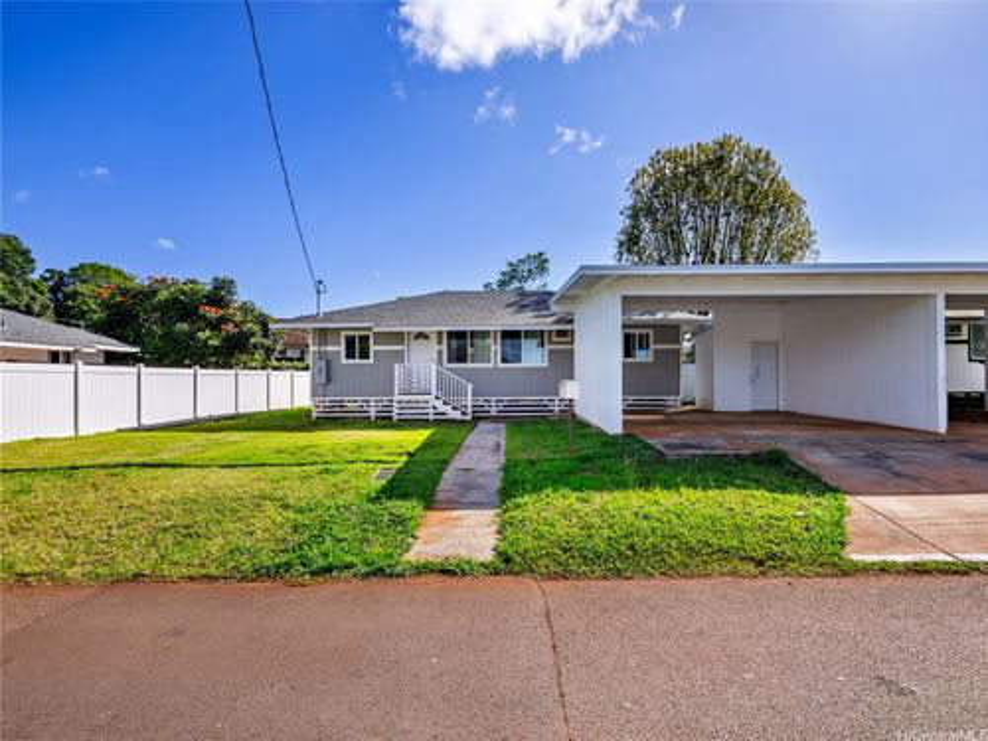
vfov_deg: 71.6
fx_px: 514
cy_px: 370
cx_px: 494
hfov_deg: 87.8
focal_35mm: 18
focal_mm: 9
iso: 125
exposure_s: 1/5000
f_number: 4
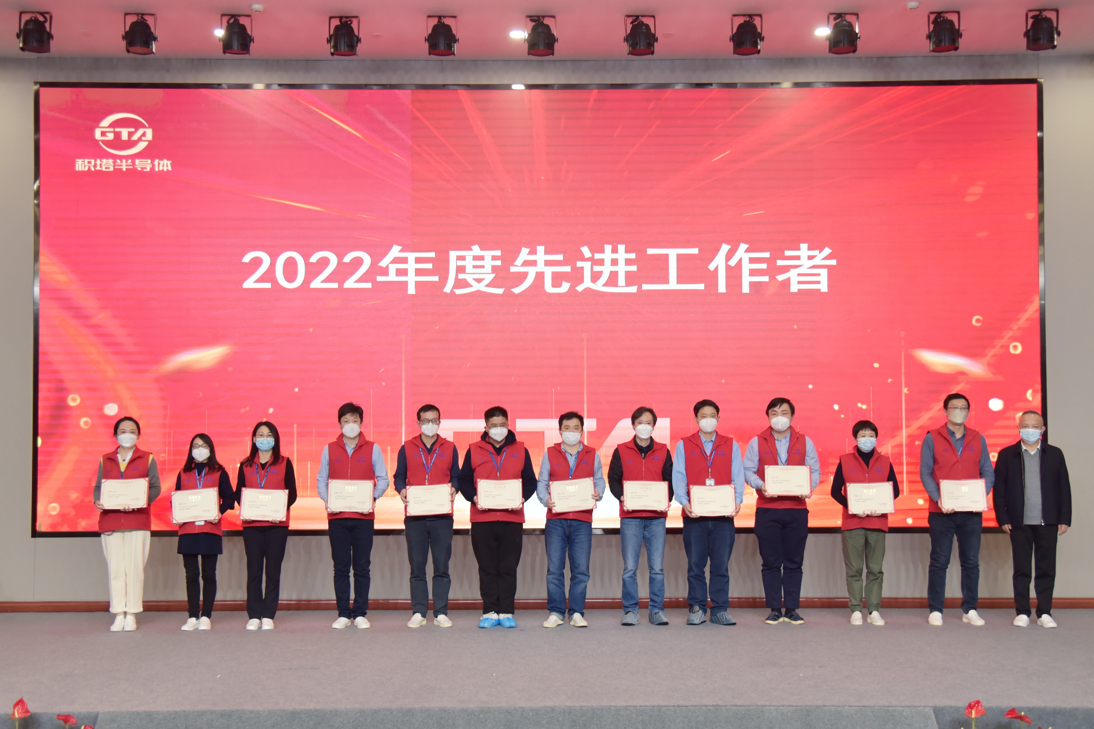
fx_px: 1155
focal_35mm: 38
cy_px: 364
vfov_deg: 35.1
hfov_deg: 50.7
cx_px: 547
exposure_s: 1/125
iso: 1000
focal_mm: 38
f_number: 4
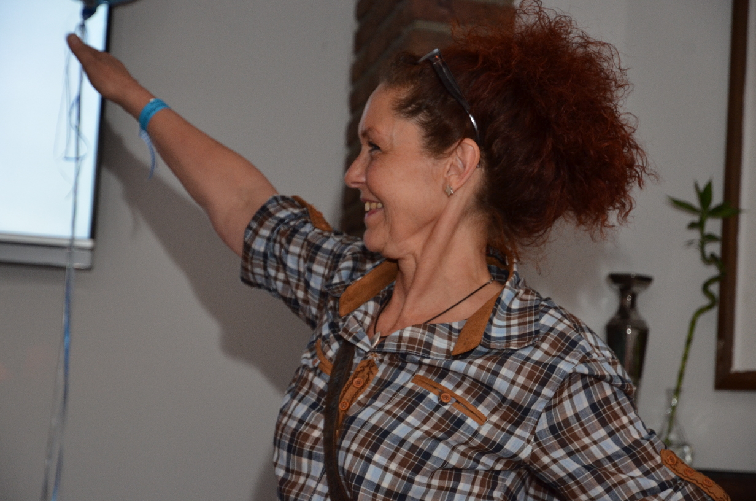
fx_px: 1949
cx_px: 378
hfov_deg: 22.0
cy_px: 250
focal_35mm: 93
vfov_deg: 14.6
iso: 800
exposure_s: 1/60
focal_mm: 62
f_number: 5.3
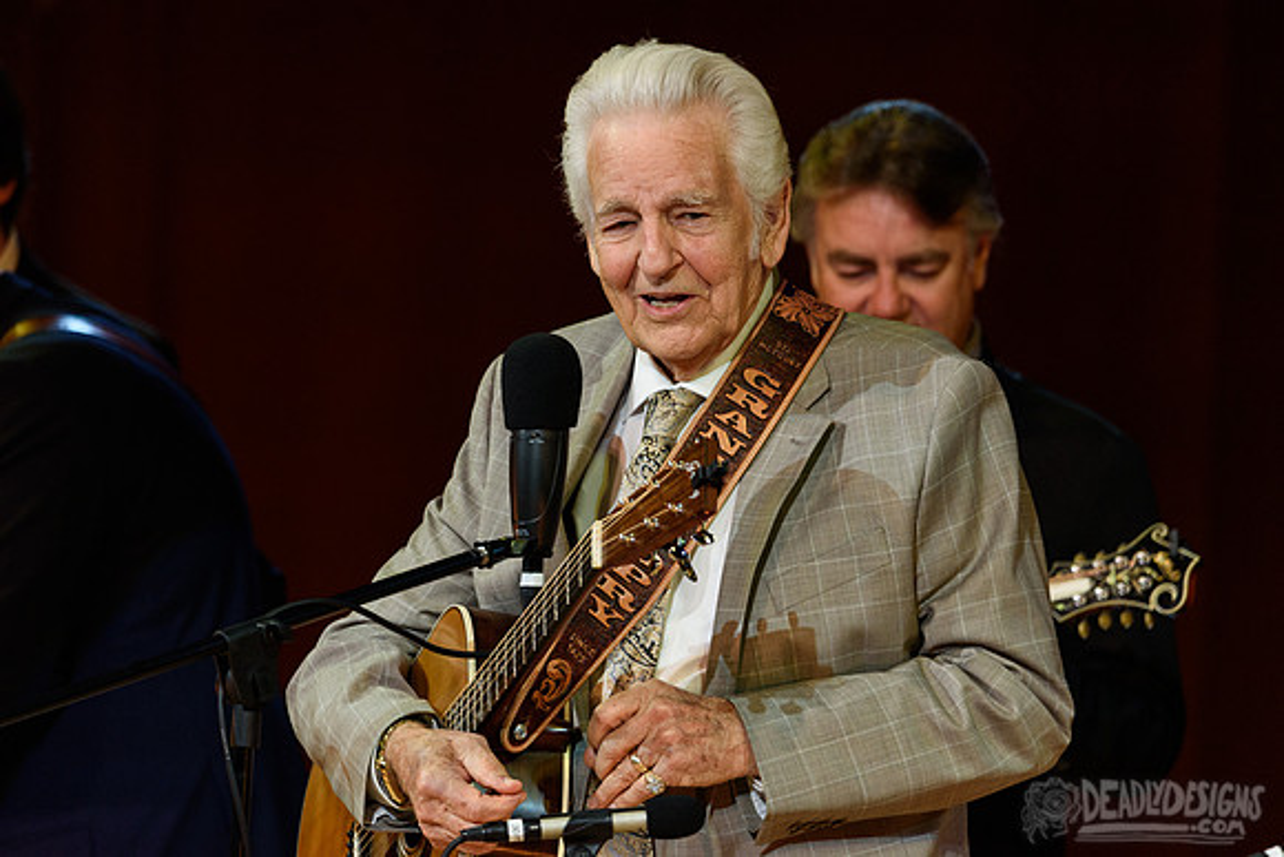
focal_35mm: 465
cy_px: 404
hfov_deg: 4.4
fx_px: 16595
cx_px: 605
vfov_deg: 3.0
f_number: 6
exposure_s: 1/320
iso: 2500
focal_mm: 440
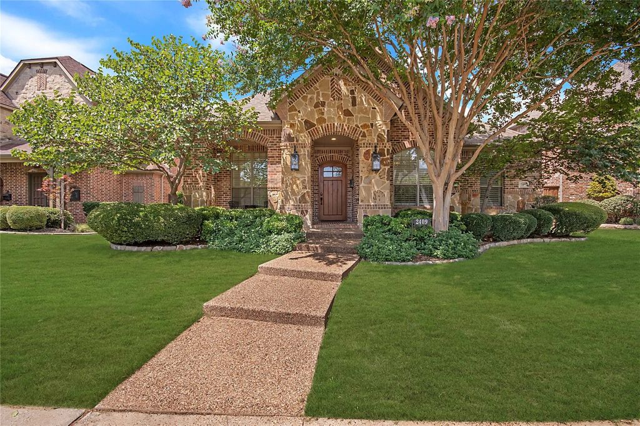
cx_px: 320
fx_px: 267
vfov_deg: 77.3
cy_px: 213
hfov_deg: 100.4
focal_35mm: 15
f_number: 8
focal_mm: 10
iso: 100
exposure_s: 1/200
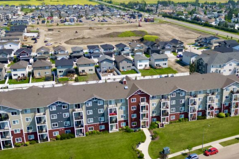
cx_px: 162
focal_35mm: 44
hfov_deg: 43.8
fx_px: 292
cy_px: 101
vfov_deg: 30.4
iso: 400
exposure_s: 1/640
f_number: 1.7
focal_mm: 6.72
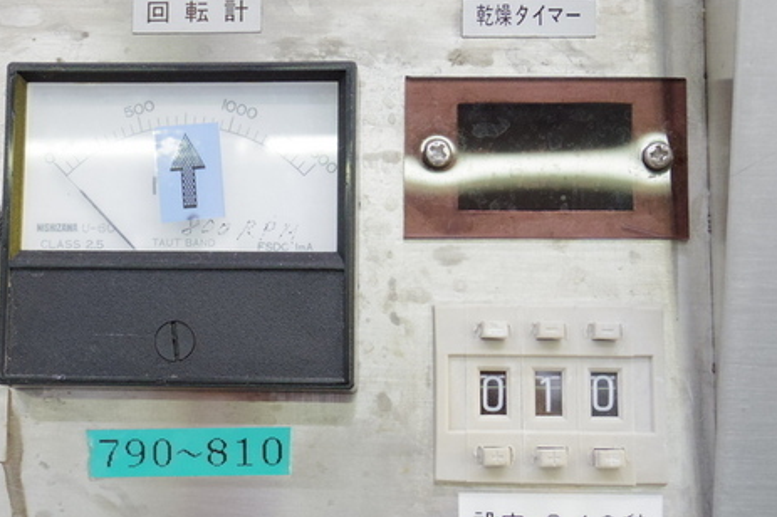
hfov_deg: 33.7
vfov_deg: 23.0
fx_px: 1272
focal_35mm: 59
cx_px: 265
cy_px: 247
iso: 800
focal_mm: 8.9
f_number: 3.5
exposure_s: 1/60
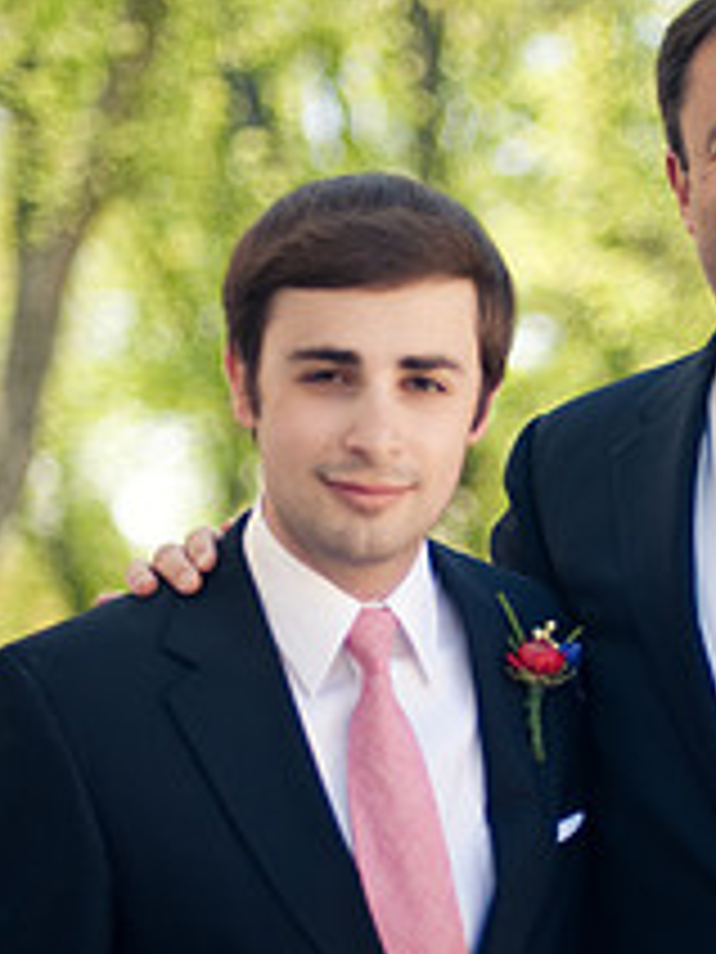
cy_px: 612
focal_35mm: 102
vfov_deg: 19.2
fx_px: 2813
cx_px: 628
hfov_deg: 14.4
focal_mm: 50
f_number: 1.4
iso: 200
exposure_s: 1/2000
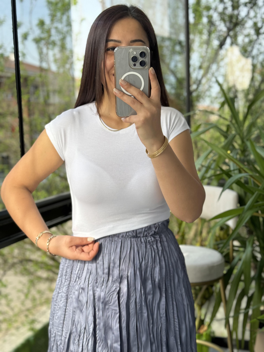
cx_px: 132
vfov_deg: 39.7
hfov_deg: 30.3
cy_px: 176
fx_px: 488
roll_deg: +1.6
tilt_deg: -20.4
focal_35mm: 48
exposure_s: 1/312
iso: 64
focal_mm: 6.86
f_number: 1.78
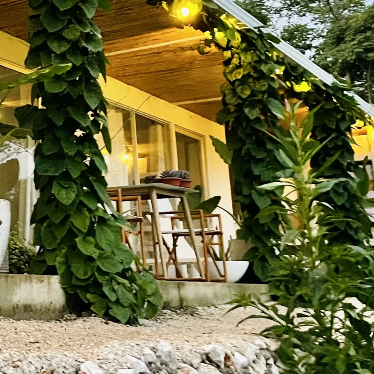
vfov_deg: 26.2
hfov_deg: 23.1
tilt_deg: +14.0
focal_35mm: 65
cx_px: -129
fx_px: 795
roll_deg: +0.3
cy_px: 95
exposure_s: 1/30
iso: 640
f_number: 1.6
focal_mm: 4.2
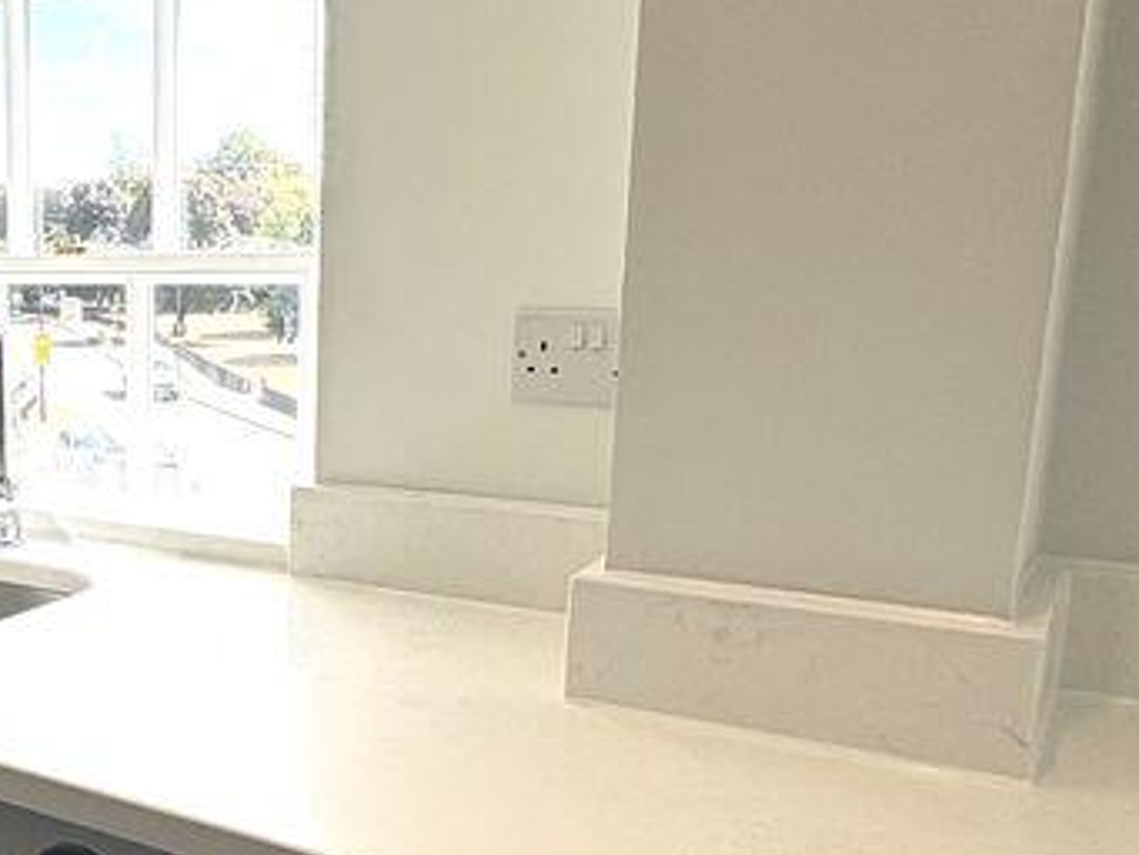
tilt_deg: -11.1
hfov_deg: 40.4
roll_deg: +0.8
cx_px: 57
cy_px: 524
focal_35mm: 42
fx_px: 1382
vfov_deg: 34.2
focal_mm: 2.22
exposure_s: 1/615
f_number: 2.2
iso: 50
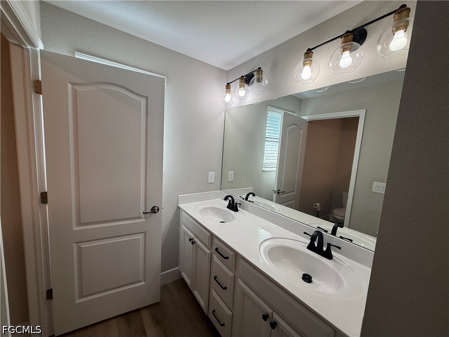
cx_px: 224
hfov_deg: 102.1
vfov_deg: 85.7
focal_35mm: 14
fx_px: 182
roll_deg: -3.3
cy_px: 168
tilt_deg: -6.8
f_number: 2.2
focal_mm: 2.22
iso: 64
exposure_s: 1/120
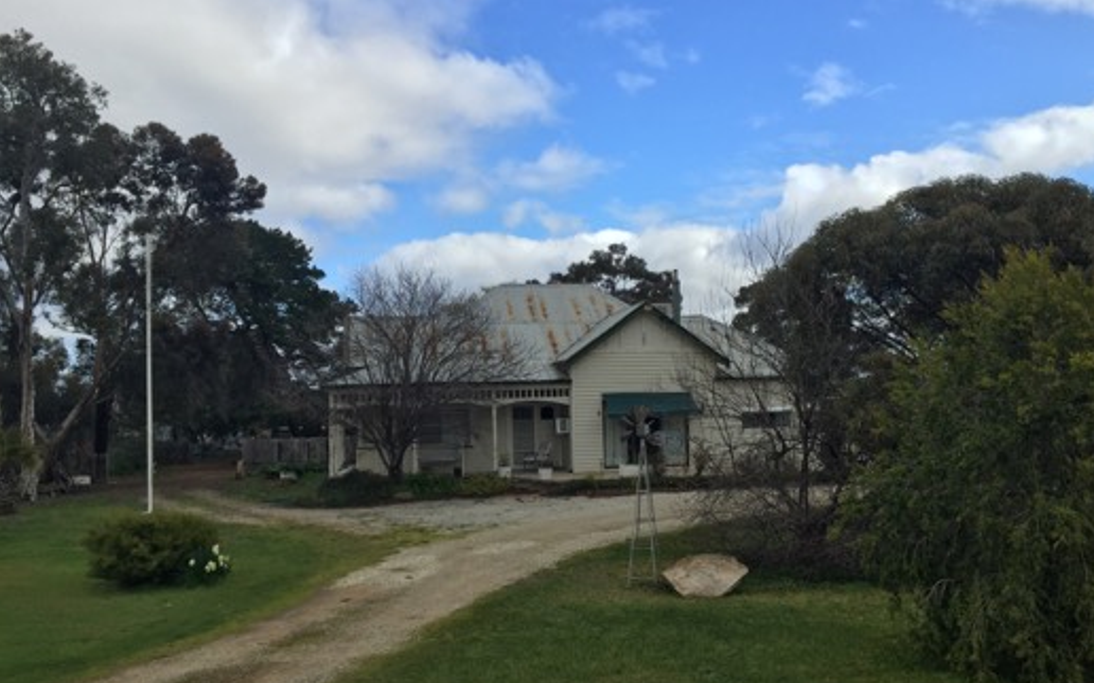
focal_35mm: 31
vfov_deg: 40.5
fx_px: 924
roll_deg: +1.1
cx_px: 549
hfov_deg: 61.3
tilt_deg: +2.8
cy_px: 378
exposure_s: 1/1582
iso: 32
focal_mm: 4.15
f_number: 2.2
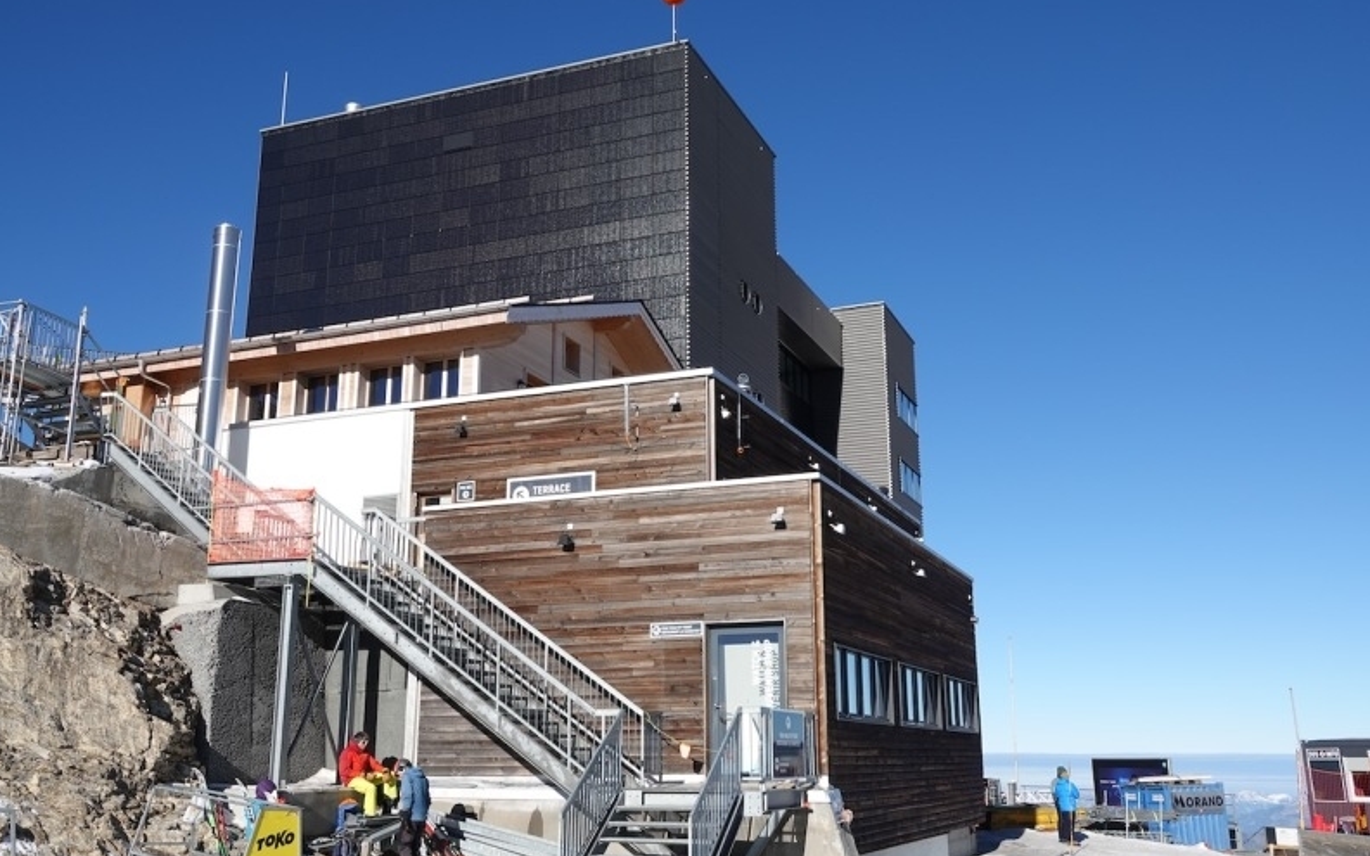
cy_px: 412
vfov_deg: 37.3
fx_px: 1269
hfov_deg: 56.7
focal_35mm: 34
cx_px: 685
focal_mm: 12.04
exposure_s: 1/1000
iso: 100
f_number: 4
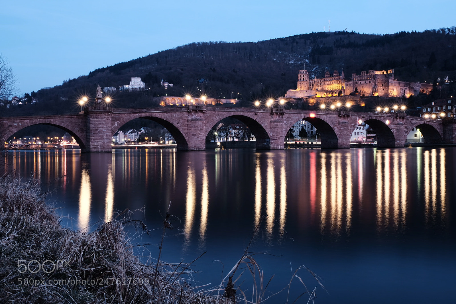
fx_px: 418
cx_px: 228
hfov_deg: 57.2
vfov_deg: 40.0
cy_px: 152
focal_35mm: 33
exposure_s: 50
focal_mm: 22
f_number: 22
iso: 200
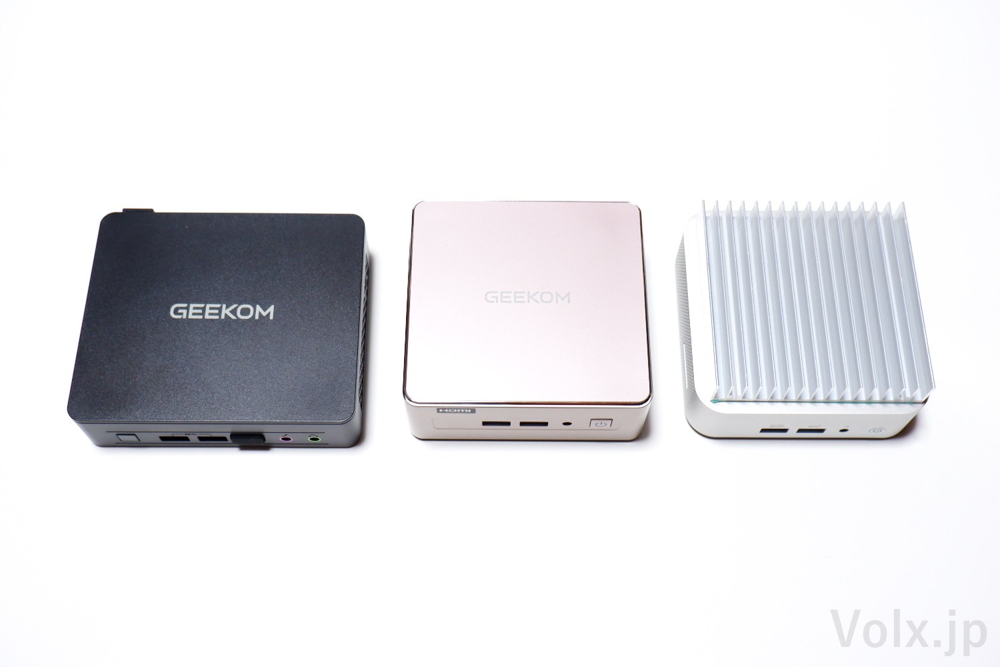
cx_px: 500
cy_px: 334
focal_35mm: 38
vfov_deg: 35.1
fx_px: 1055
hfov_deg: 50.7
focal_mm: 25.6
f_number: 4.4
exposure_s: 1/38
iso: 320
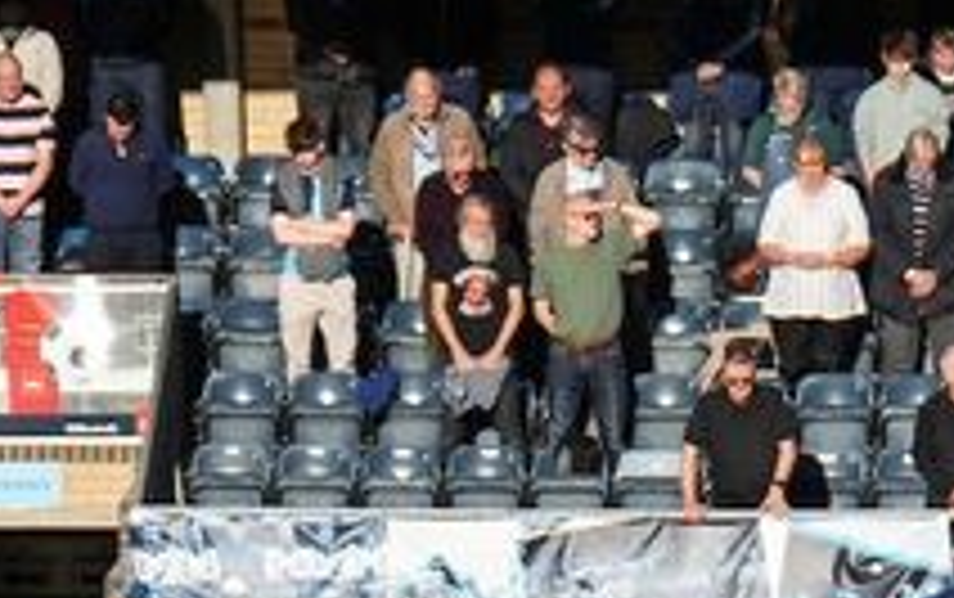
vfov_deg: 2.0
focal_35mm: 645
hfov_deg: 3.2
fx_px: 16788
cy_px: 1976
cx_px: 1746
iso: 250
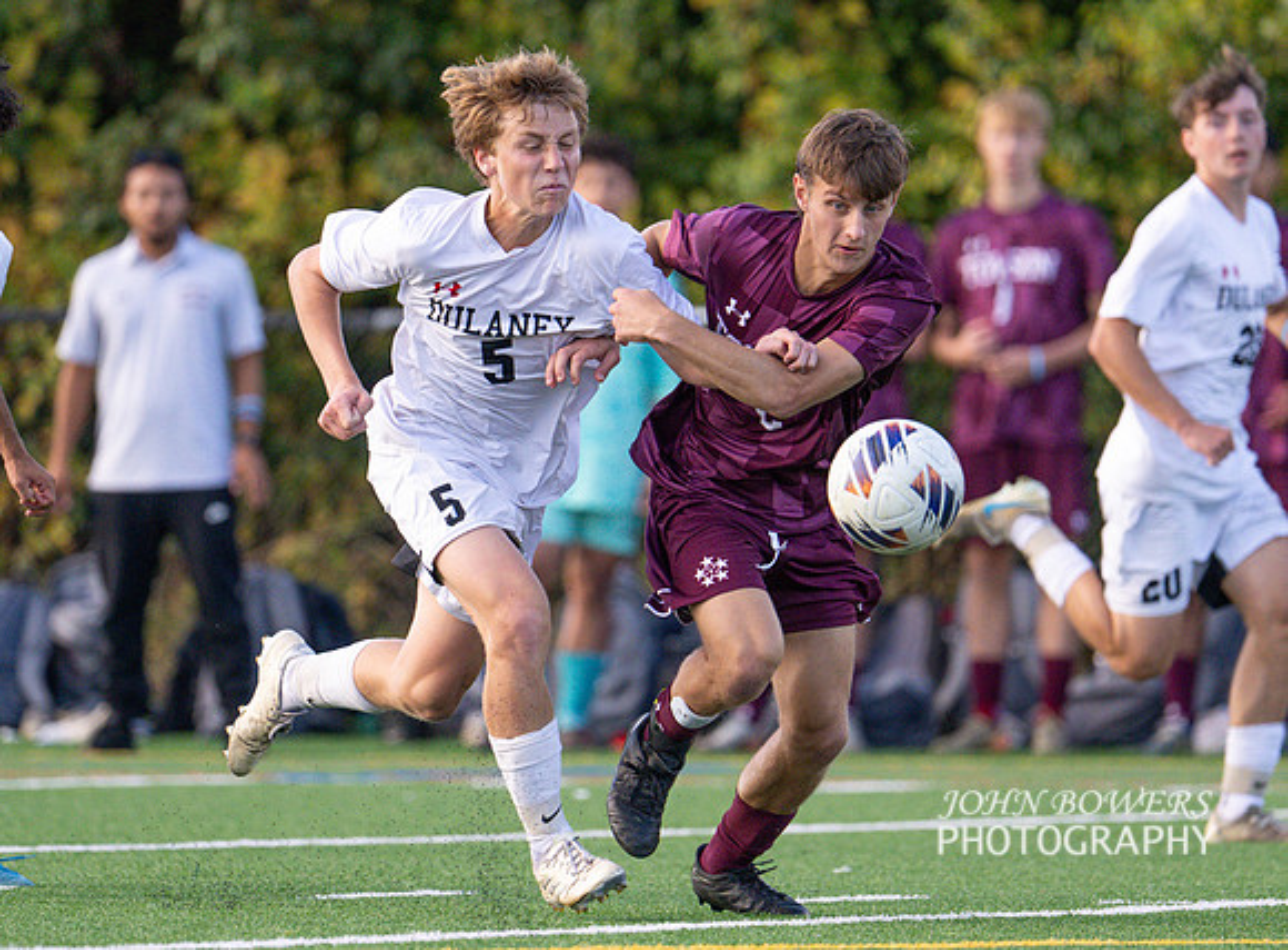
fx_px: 25104
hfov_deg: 2.9
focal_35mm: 679
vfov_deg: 2.2
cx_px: 619
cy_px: 434
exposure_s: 1/2500
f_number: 4.5
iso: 2500
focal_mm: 400
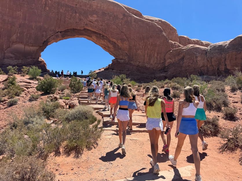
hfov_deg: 71.6
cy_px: 90
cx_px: 121
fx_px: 168
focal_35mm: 24
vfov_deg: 56.8
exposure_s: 1/4310
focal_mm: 6.76
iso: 80
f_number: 1.78
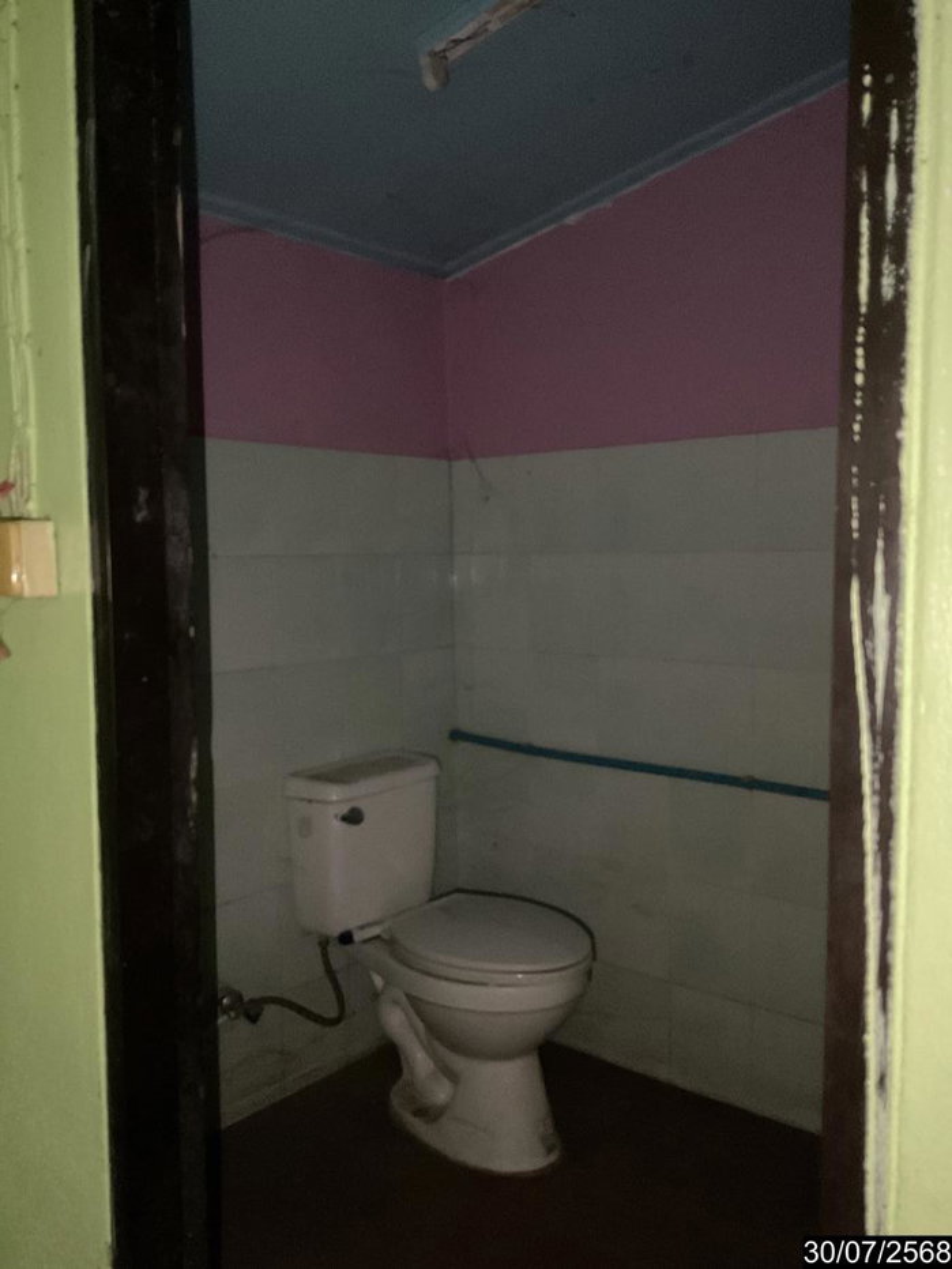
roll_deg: +0.2
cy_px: 634
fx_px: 1063
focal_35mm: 29
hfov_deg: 48.2
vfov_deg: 61.7
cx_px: 476
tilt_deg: -5.0
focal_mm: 3
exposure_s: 1/15
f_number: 1.8
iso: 500
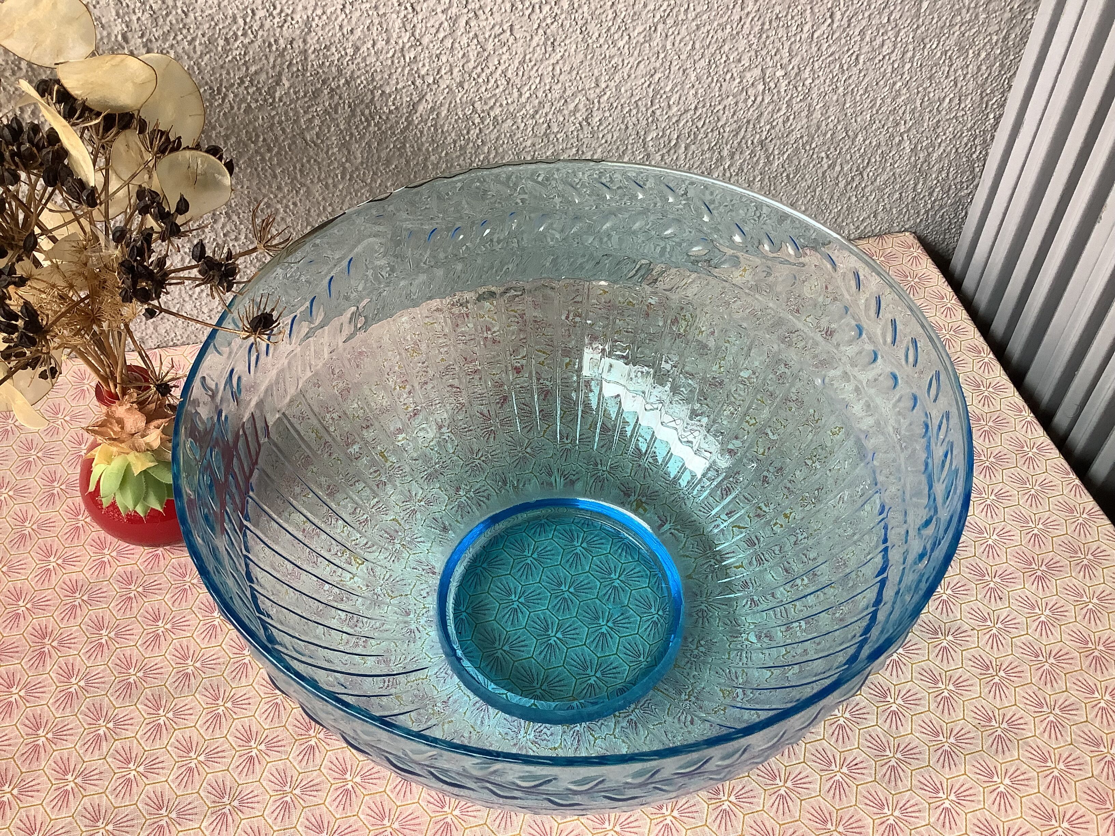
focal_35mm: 31
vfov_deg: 45.4
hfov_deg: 58.4
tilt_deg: -47.4
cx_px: 558
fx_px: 999
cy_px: 418
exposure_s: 1/100
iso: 100
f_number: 2.4
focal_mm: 3.3
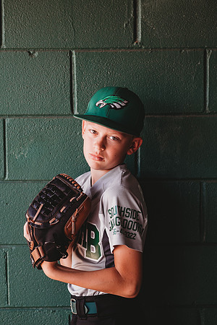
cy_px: 162
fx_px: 768
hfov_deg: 16.1
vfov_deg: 23.9
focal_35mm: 85
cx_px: 108
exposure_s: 1/250
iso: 200
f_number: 2.8
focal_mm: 85
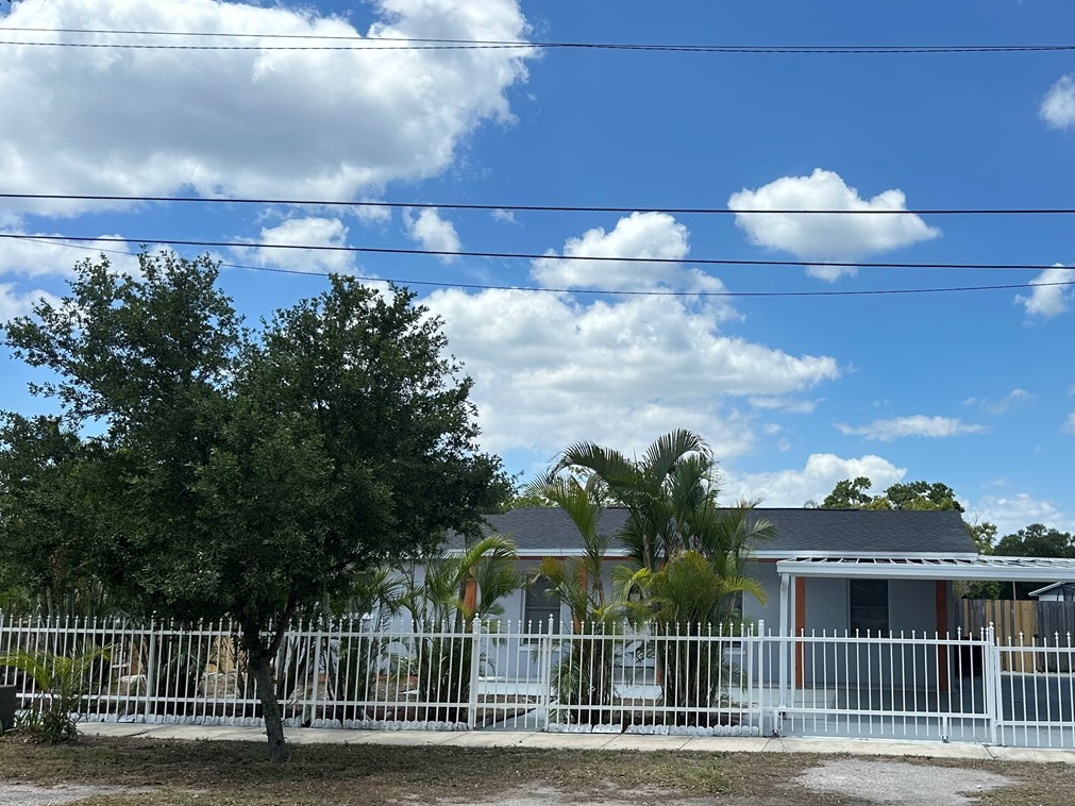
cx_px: 709
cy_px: 421
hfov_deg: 48.2
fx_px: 1180
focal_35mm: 38
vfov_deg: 37.7
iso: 80
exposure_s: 1/4184
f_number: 1.78
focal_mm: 6.86
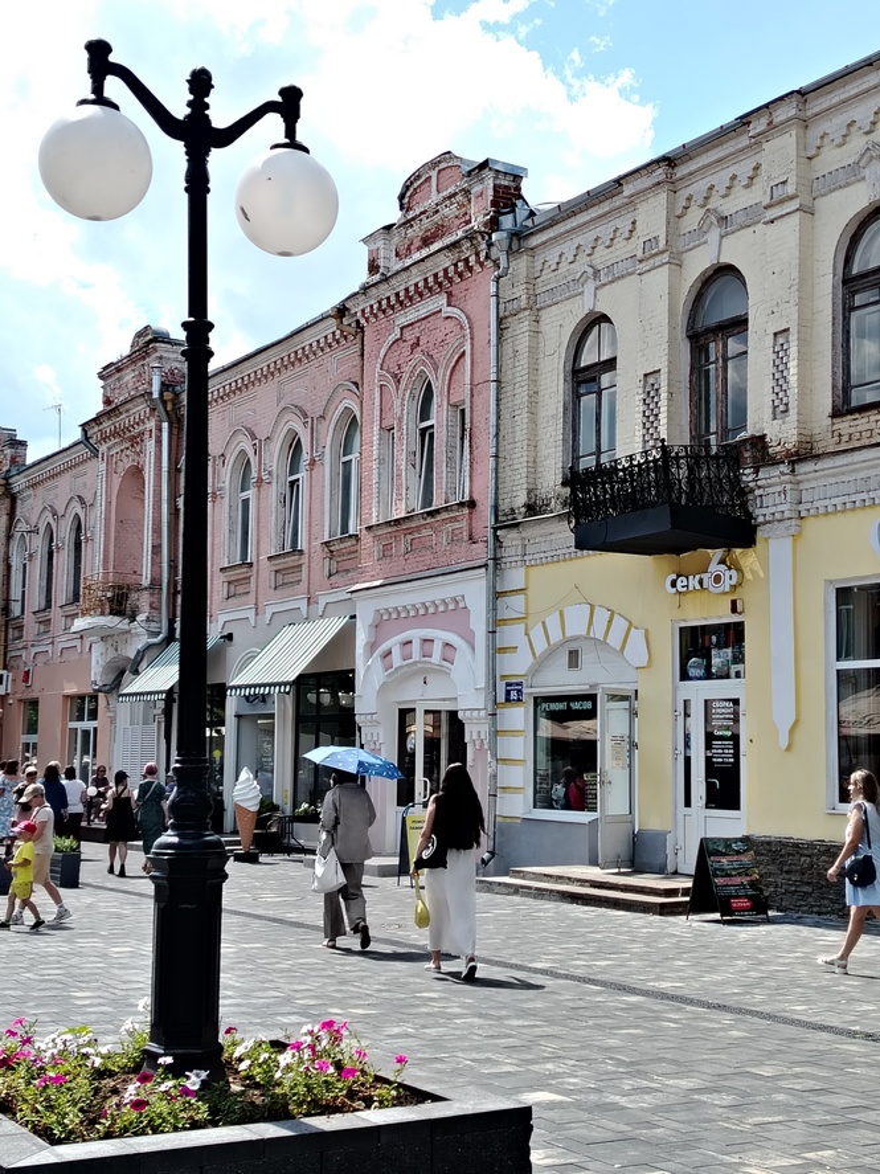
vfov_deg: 39.7
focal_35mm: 48
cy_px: 587
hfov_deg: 30.3
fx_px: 1627
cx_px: 440
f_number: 1.75
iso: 100
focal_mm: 5.25
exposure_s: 1/699
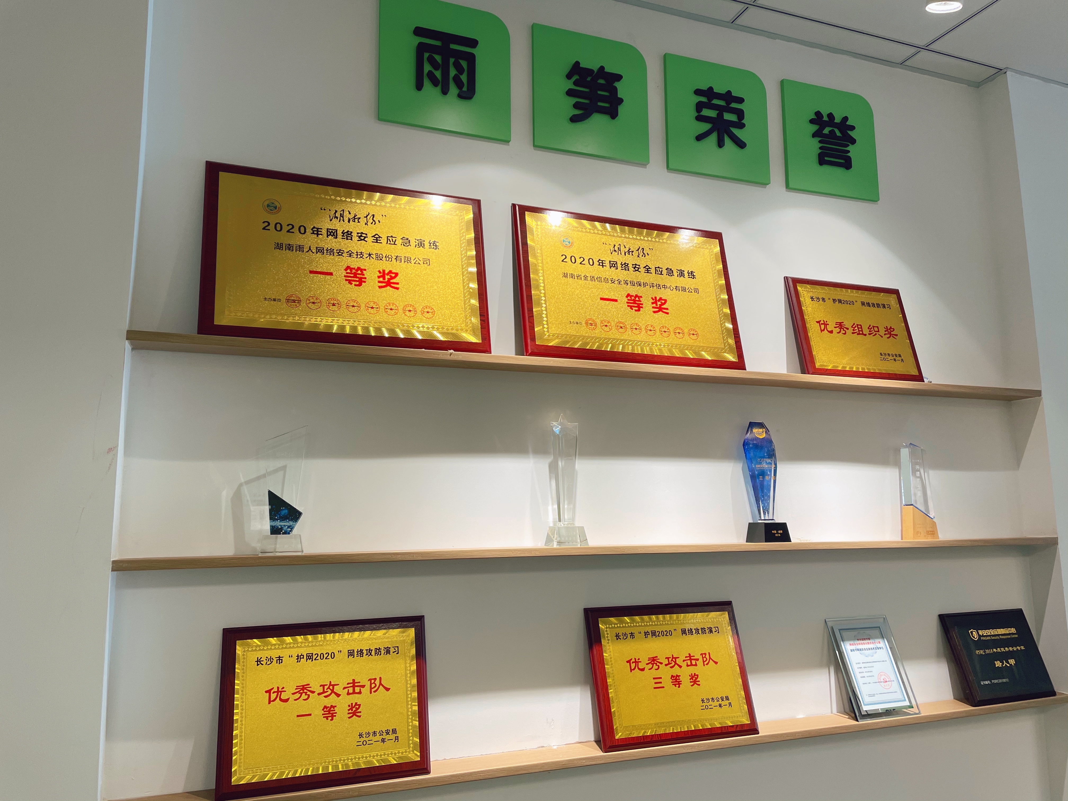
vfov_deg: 53.1
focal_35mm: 26
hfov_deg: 67.3
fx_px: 802
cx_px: 534
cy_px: 400
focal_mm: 4.2
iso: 50
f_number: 1.6
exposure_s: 1/100
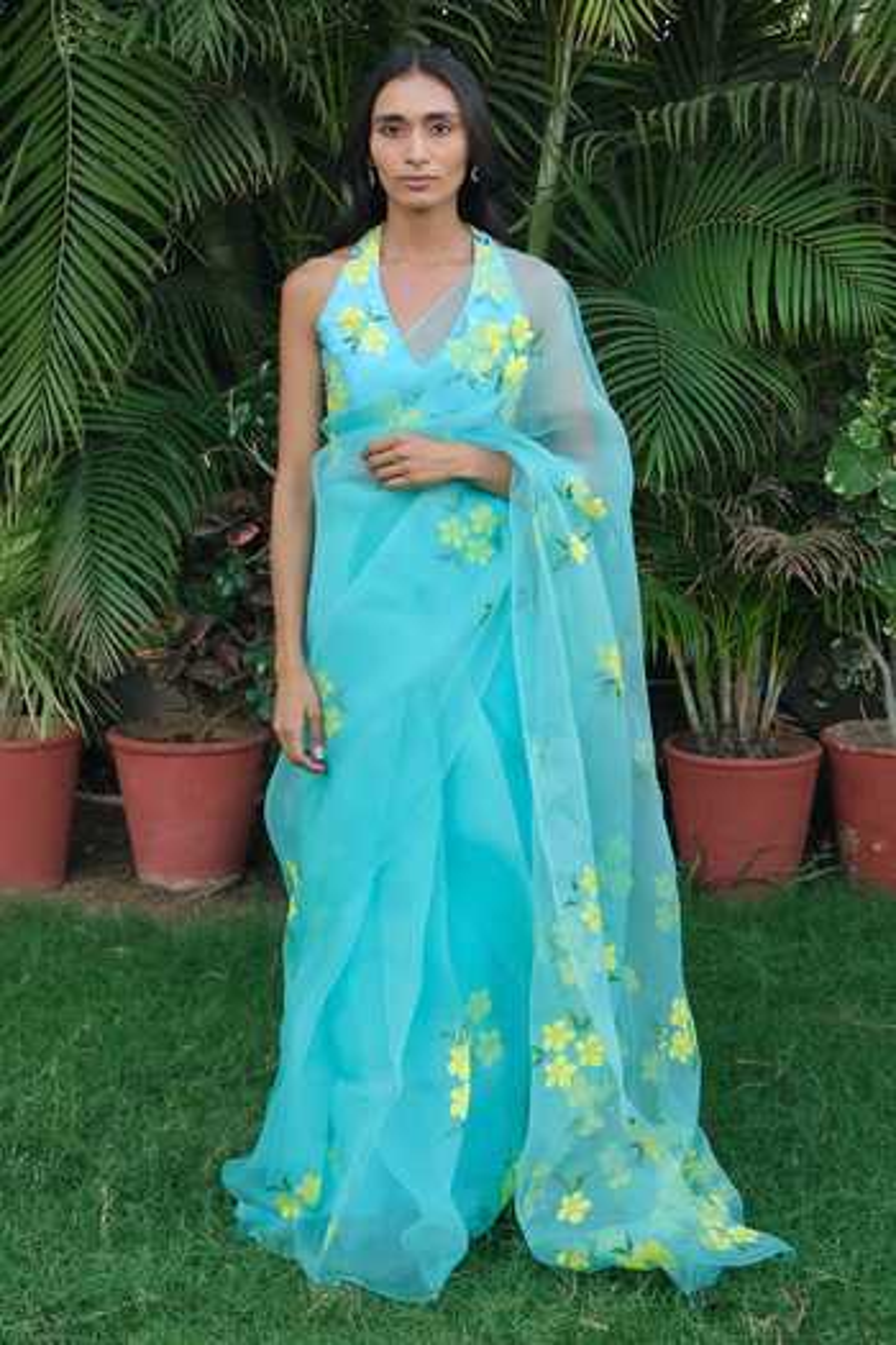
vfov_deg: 42.7
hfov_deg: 29.2
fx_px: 1717
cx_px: 448
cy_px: 672
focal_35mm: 46
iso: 500
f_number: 4
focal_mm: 30.8
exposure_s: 1/250
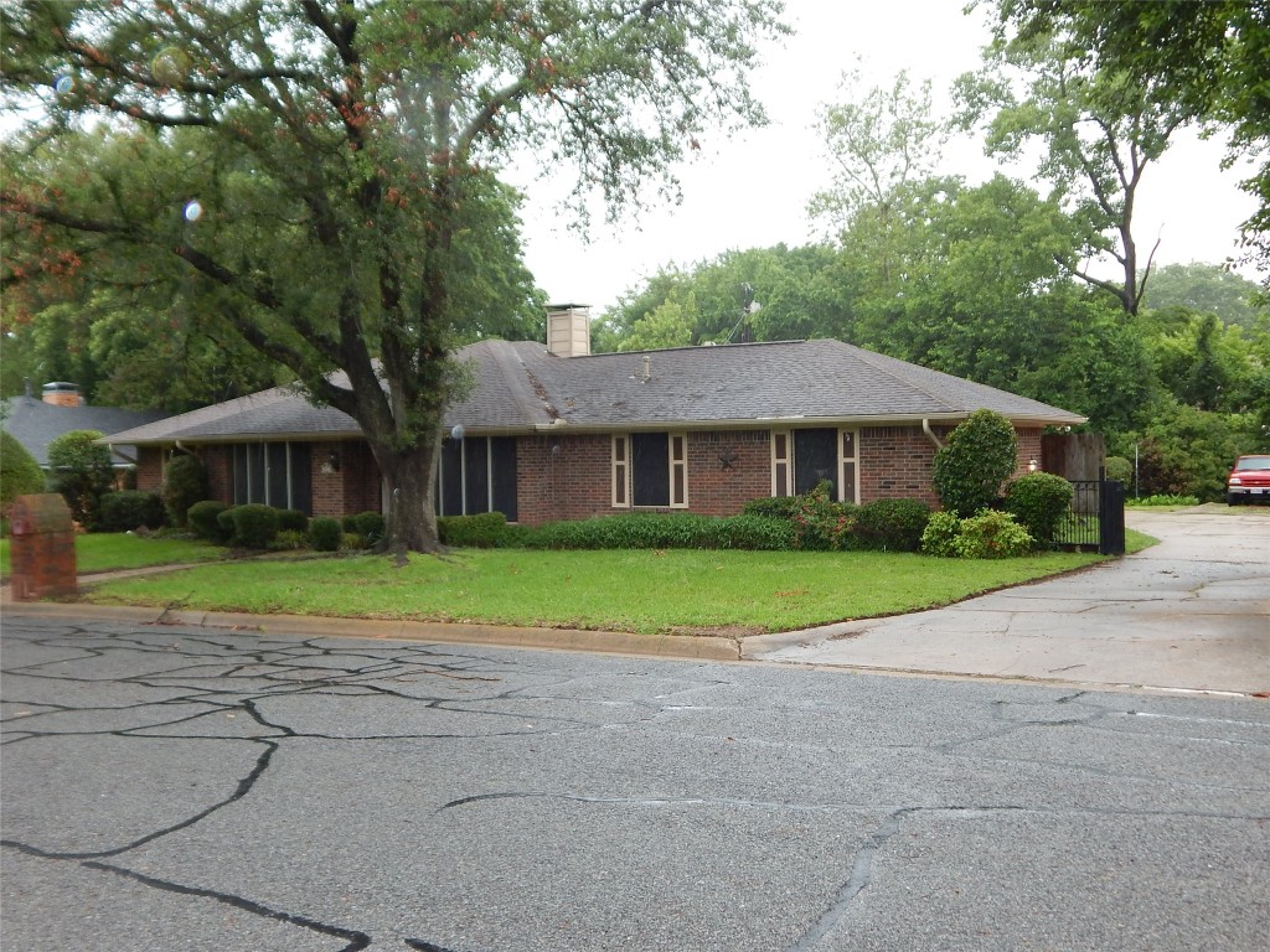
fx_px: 1247
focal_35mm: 34
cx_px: 635
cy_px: 476
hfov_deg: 54.0
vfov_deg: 41.8
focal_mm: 6.1
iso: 125
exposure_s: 1/160
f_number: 3.3
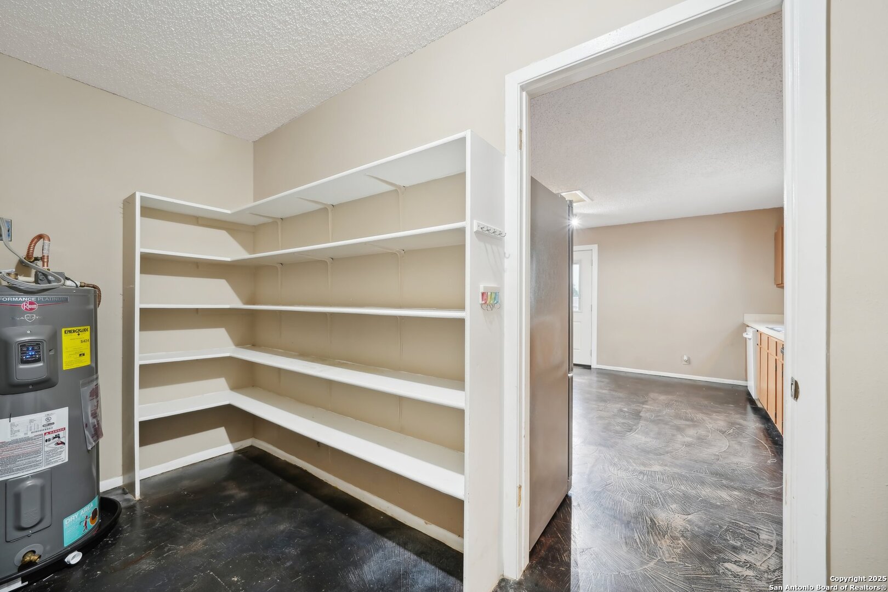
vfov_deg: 81.2
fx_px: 345
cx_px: 444
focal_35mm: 14
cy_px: 296
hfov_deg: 104.3
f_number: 8
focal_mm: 14
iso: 500
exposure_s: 1/4
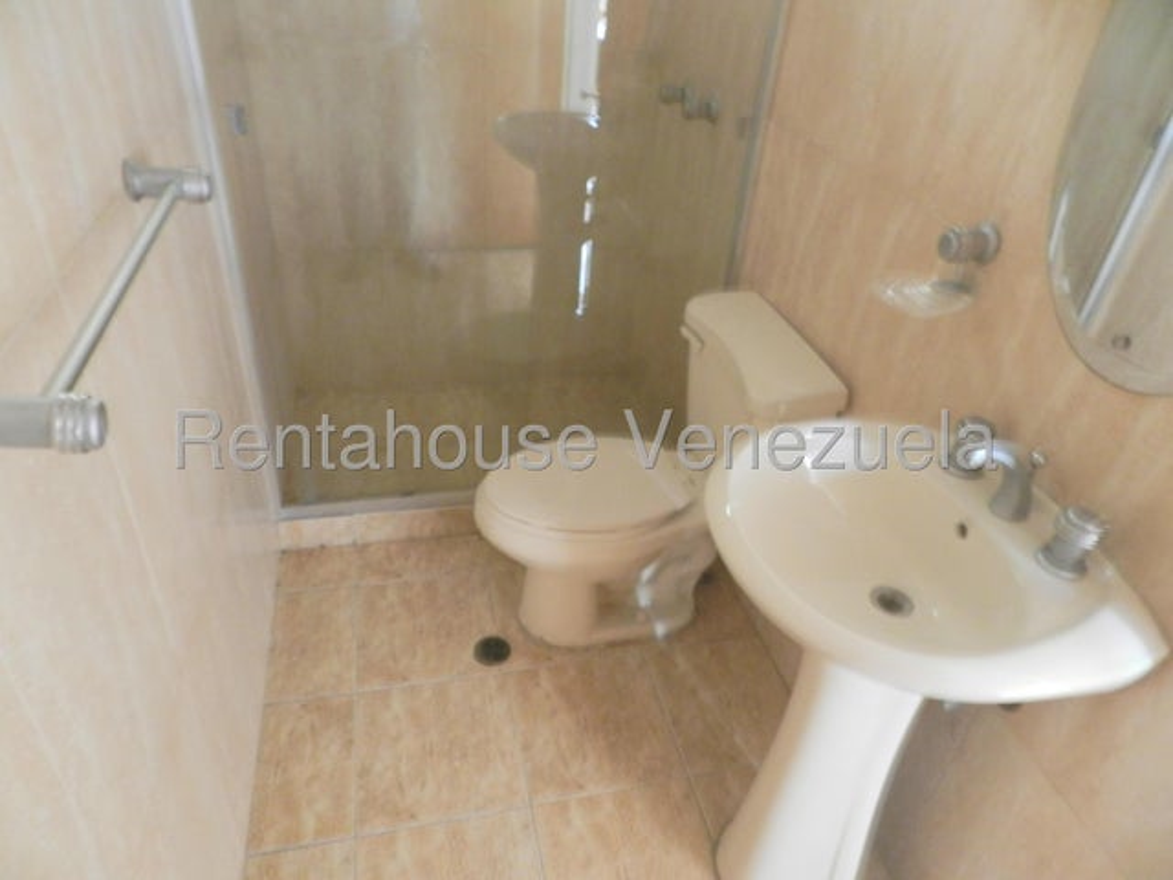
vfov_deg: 58.9
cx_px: 586
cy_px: 440
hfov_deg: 73.9
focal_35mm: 23
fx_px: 779
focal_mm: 4
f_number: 3.5
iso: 400
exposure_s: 1.3
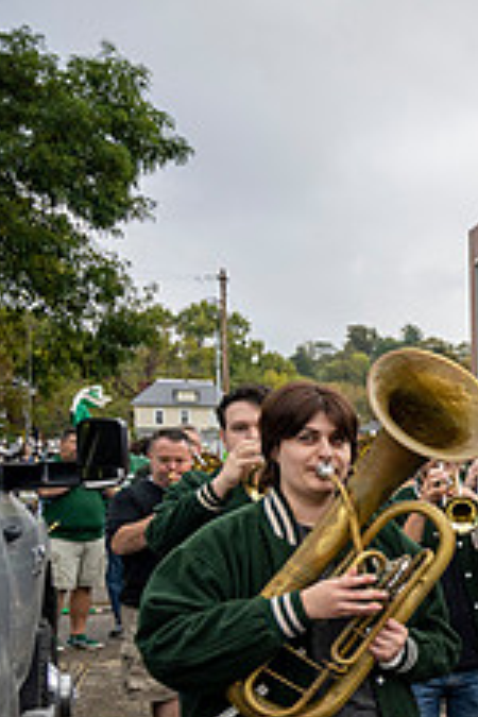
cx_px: 899
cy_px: 559
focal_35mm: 62
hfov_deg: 17.2
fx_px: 1235
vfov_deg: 31.6
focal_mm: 24
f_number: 4
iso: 400
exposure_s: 1/800
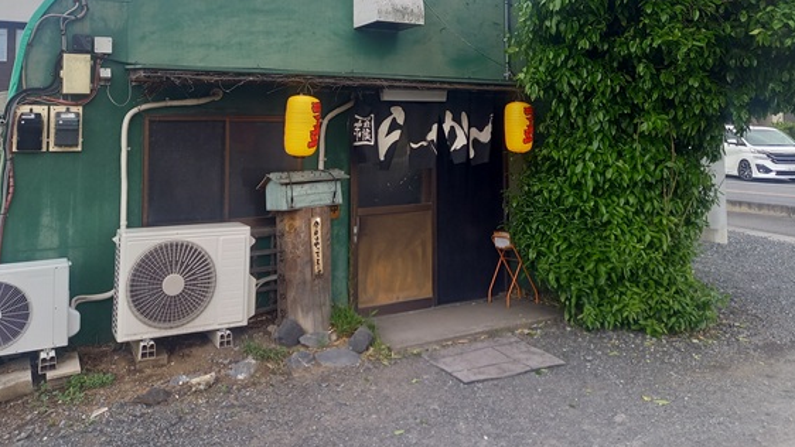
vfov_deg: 36.9
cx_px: 405
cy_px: 113
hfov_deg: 62.6
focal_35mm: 31
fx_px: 653
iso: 50
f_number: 1.8
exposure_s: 1/205
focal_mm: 4.65
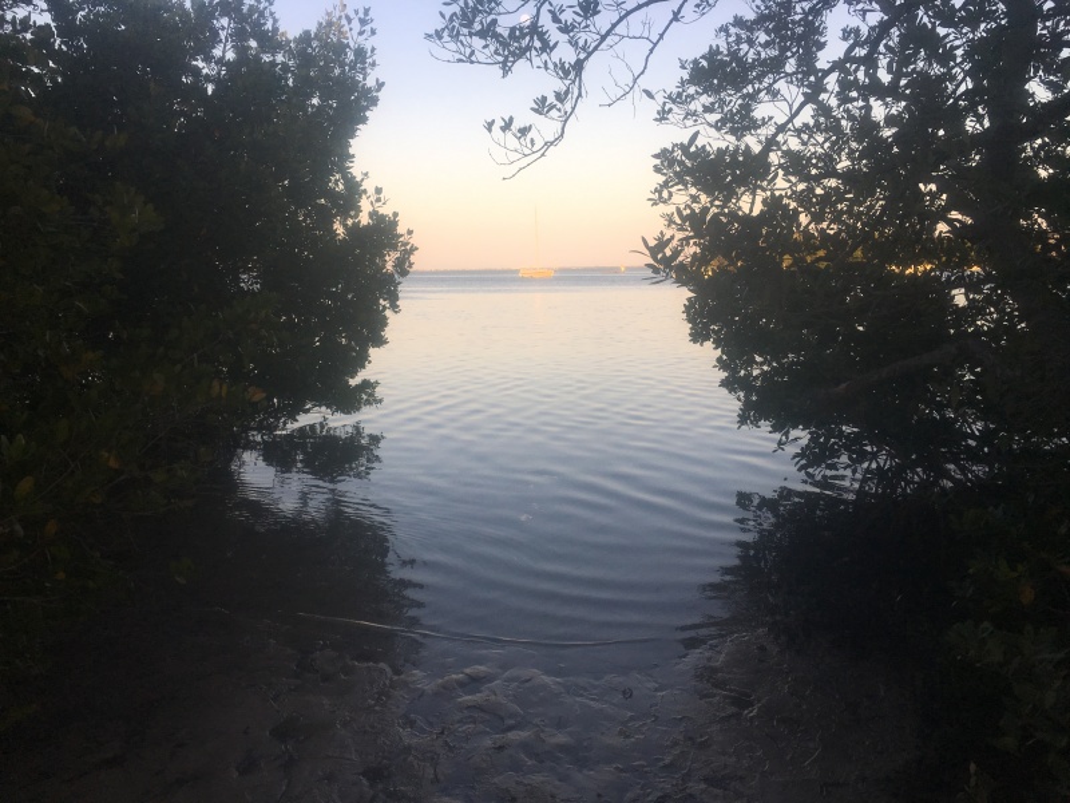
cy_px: 402
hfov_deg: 61.7
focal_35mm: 29
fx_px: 896
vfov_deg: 48.2
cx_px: 535
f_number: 2.2
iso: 25
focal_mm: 4.15
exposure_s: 1/761
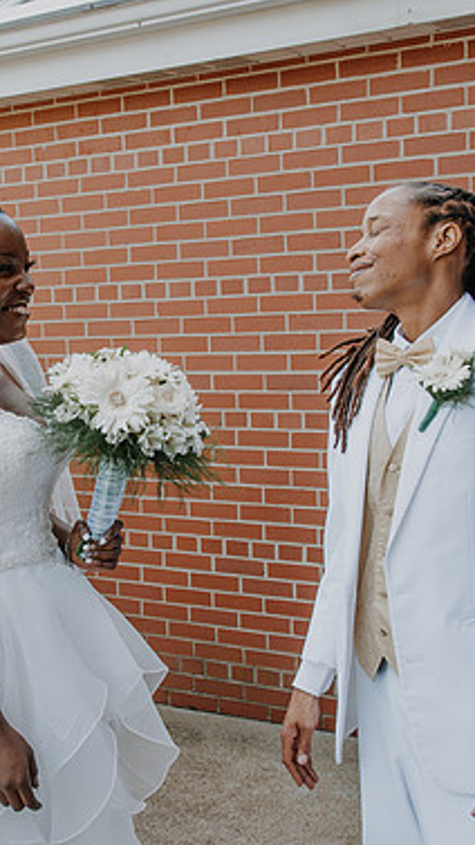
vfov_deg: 41.3
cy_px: 431
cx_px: 105
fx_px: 1120
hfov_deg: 23.6
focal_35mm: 50
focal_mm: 31
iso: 400
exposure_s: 1/200
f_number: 7.1
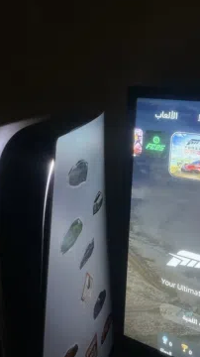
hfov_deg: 28.3
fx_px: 397
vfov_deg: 48.4
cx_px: 98
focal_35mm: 42
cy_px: 176
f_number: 1.6
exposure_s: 1/50
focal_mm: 4.2
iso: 200
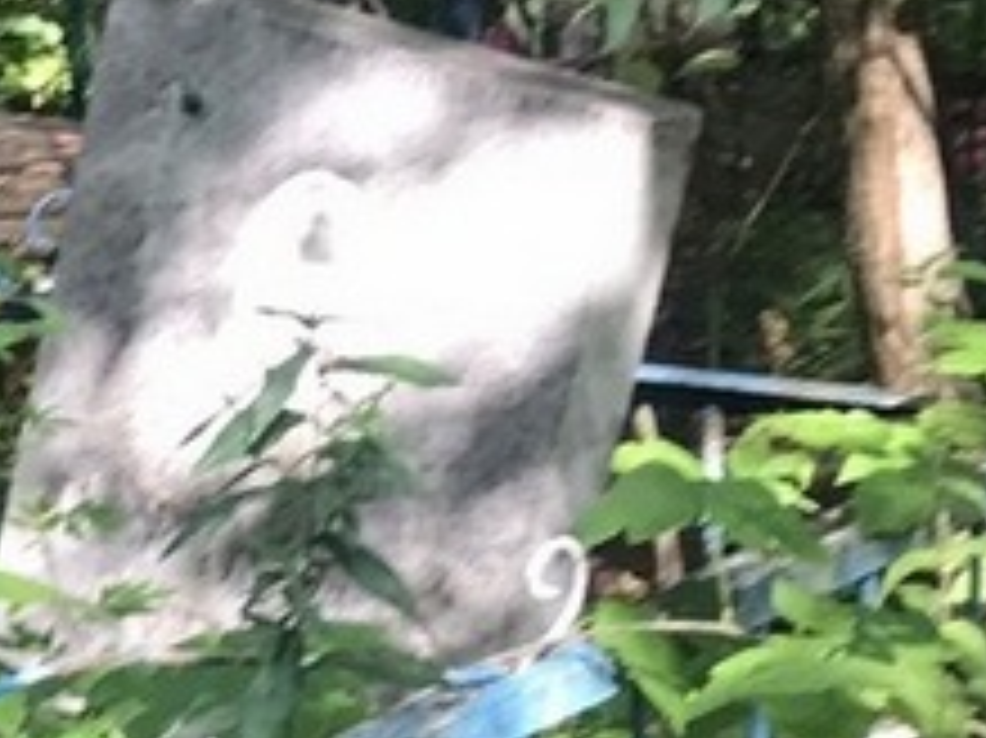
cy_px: 621
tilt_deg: -17.1
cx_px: -1045
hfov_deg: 12.9
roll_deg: +9.6
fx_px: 3729
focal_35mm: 131
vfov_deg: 11.3
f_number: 1.8
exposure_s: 1/100
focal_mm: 3.99
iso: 25
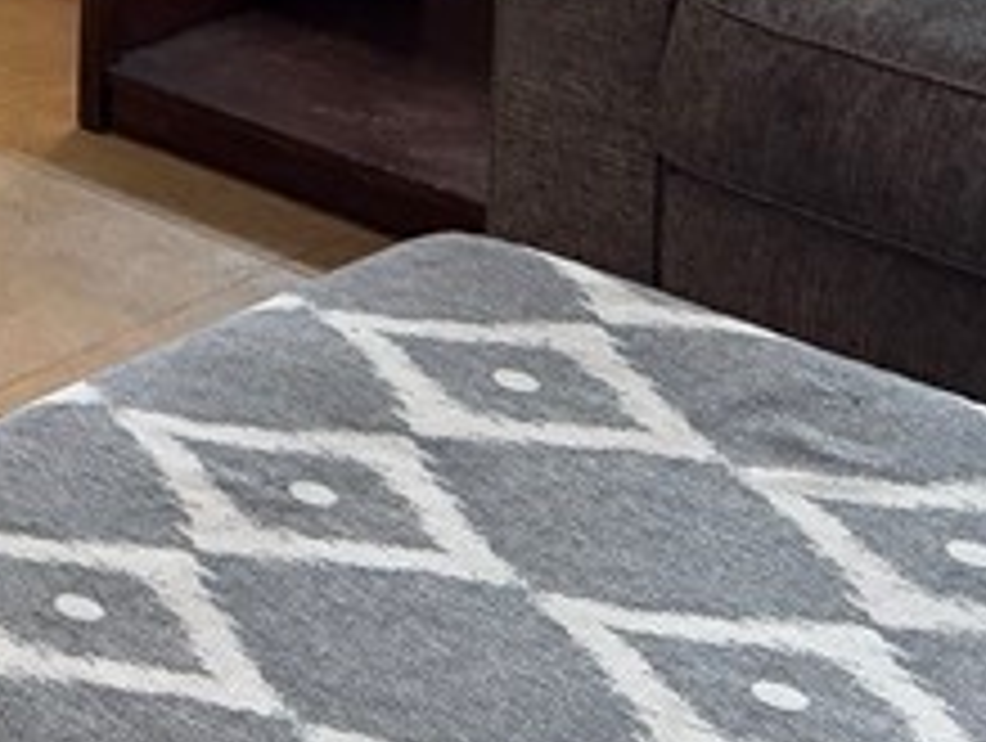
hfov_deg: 16.1
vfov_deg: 12.5
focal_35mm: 112
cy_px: -427
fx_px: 3195
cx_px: -495
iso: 500
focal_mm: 6.76
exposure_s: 1/60
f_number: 1.78
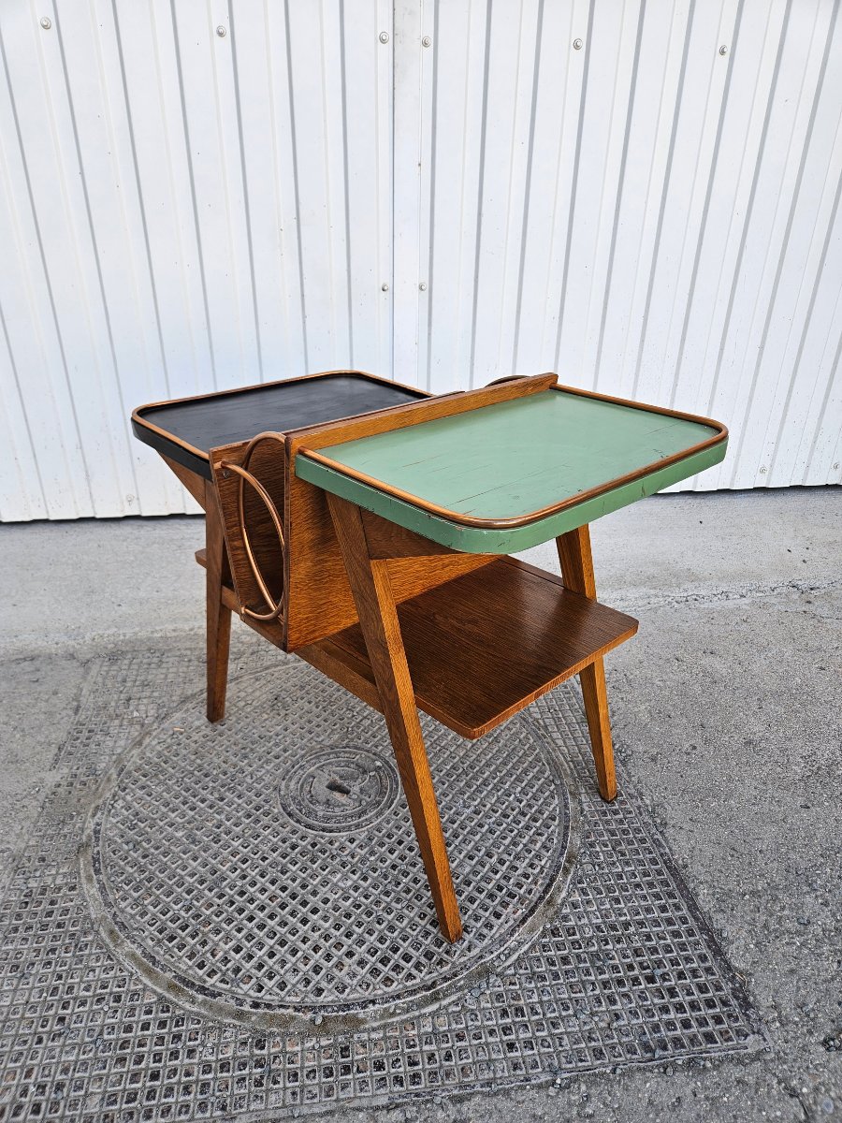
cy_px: 562
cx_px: 421
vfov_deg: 73.9
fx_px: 746
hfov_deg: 58.9
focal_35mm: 23
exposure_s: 1/180
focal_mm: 5.4
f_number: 1.8
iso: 25
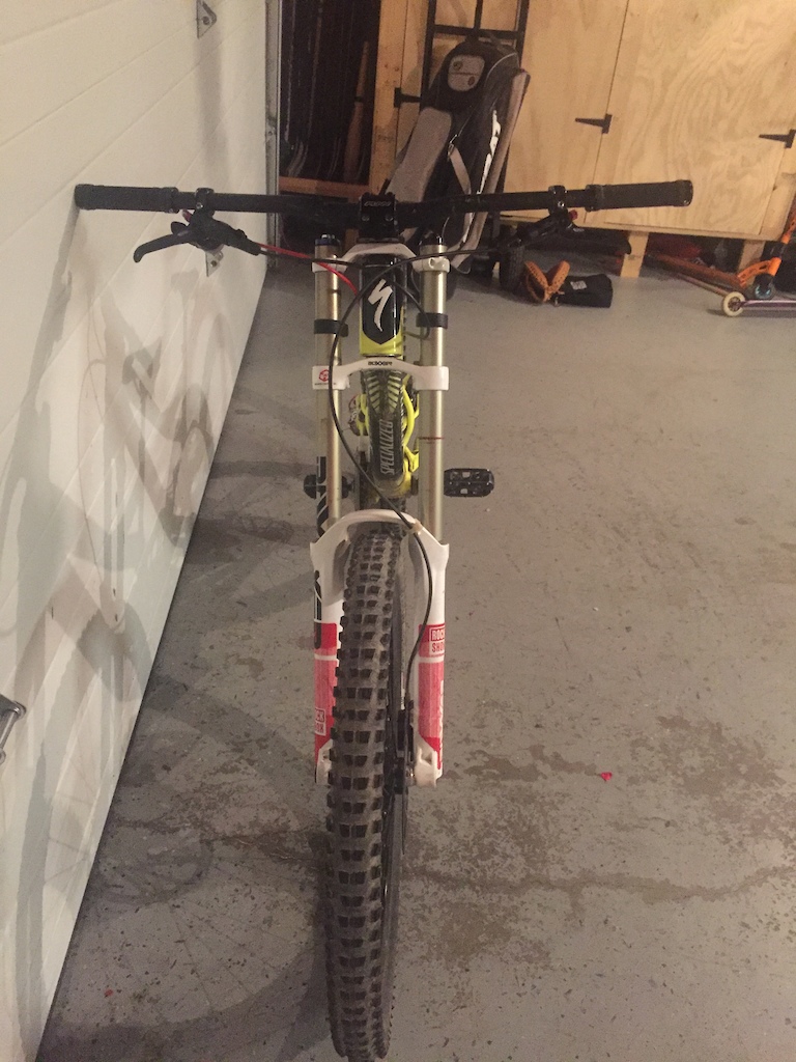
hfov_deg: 48.2
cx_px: 398
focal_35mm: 29
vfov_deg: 61.7
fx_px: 889
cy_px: 531
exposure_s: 1/15
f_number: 2.2
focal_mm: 4.15
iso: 400
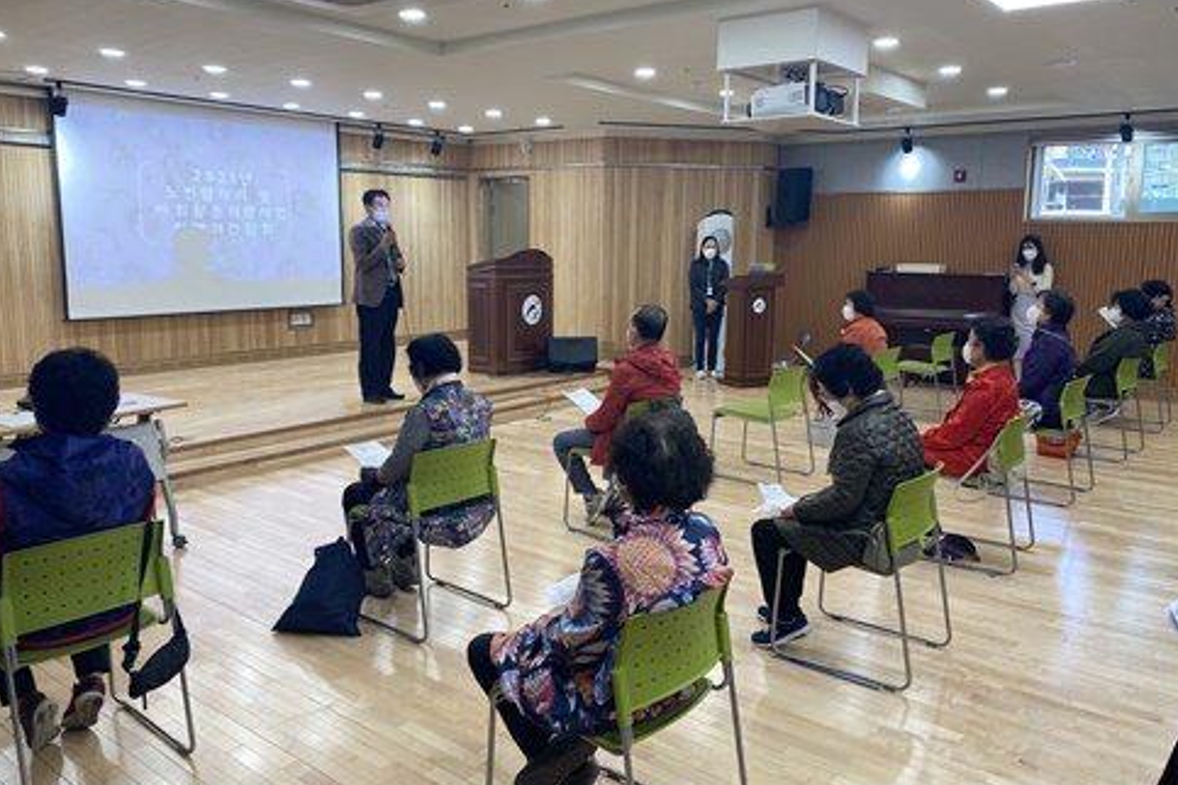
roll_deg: -1.1
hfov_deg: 65.5
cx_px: 598
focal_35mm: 28
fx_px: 916
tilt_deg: -9.0
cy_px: 367
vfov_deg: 46.4
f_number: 1.8
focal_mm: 4.25
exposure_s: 1/120
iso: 100
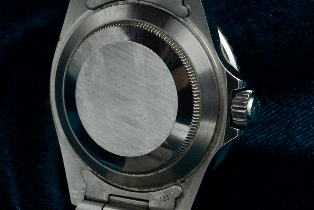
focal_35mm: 105
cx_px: 157
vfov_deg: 13.1
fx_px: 916
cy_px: 105
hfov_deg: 19.4
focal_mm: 70
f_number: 22
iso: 8000
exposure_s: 1/160
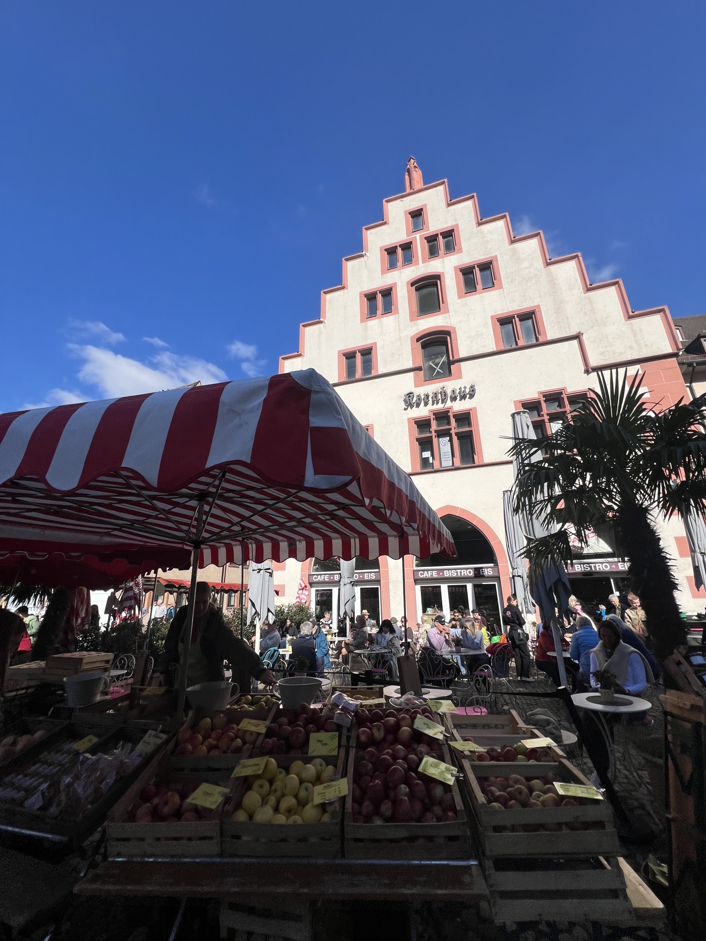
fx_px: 353
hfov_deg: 89.9
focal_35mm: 13
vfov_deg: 106.2
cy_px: 470
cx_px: 353
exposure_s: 1/3125
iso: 32
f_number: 1.8
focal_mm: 1.57
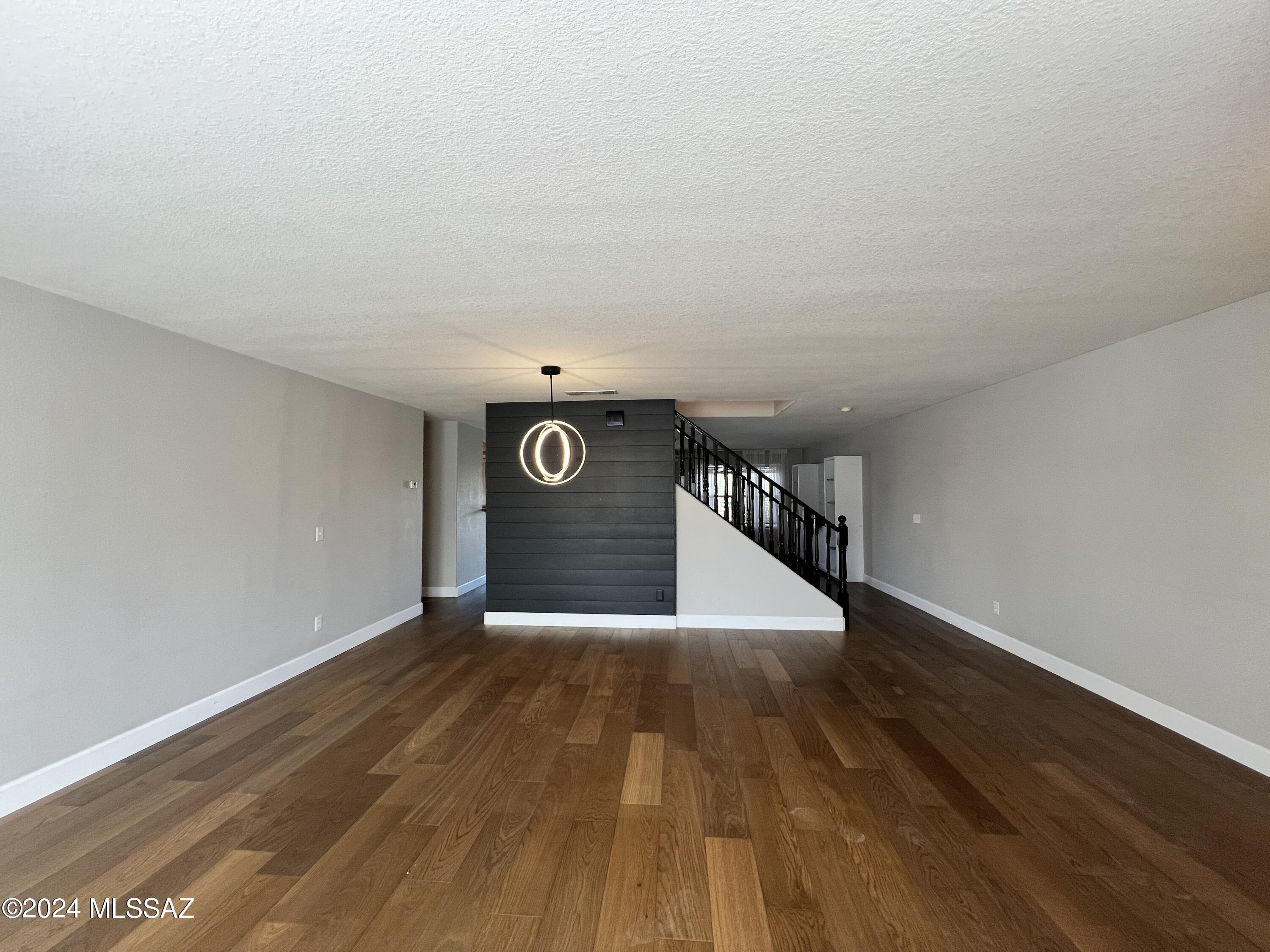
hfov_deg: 106.2
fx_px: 477
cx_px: 635
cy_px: 476
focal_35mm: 13
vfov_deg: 89.9
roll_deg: +0.2
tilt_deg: +2.1
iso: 160
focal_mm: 1.57
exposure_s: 1/120
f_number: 1.8
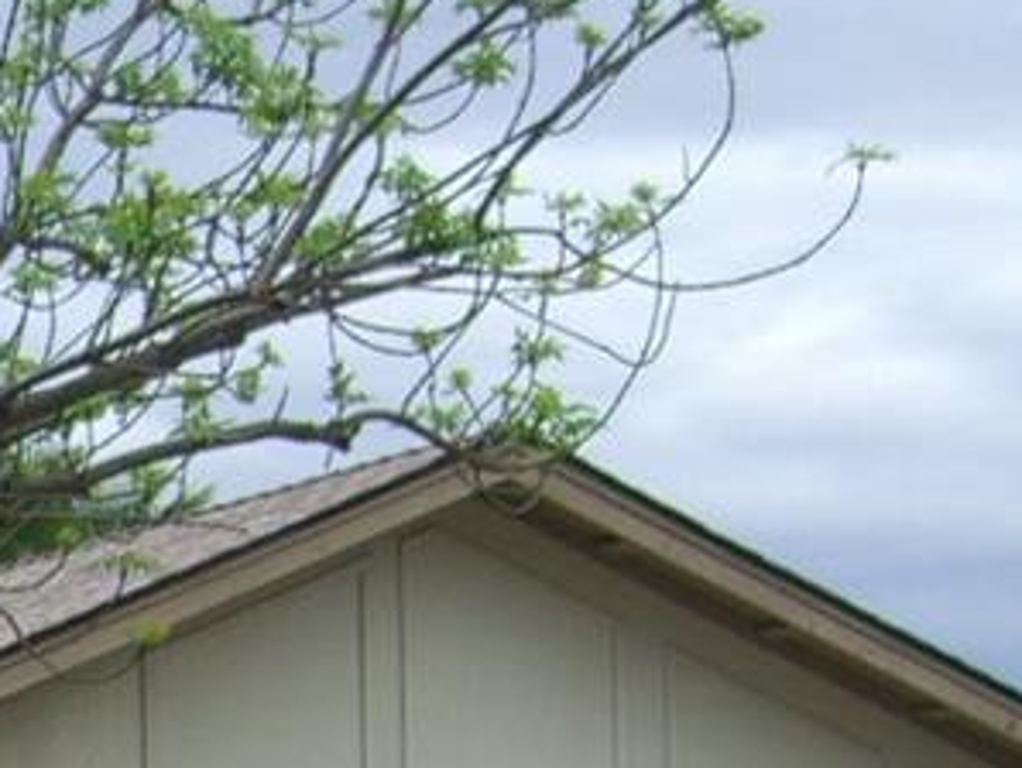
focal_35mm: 191
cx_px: -923
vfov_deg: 7.6
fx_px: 5644
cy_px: 1330
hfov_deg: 9.7
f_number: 2.8
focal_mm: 7.9
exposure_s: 1/640
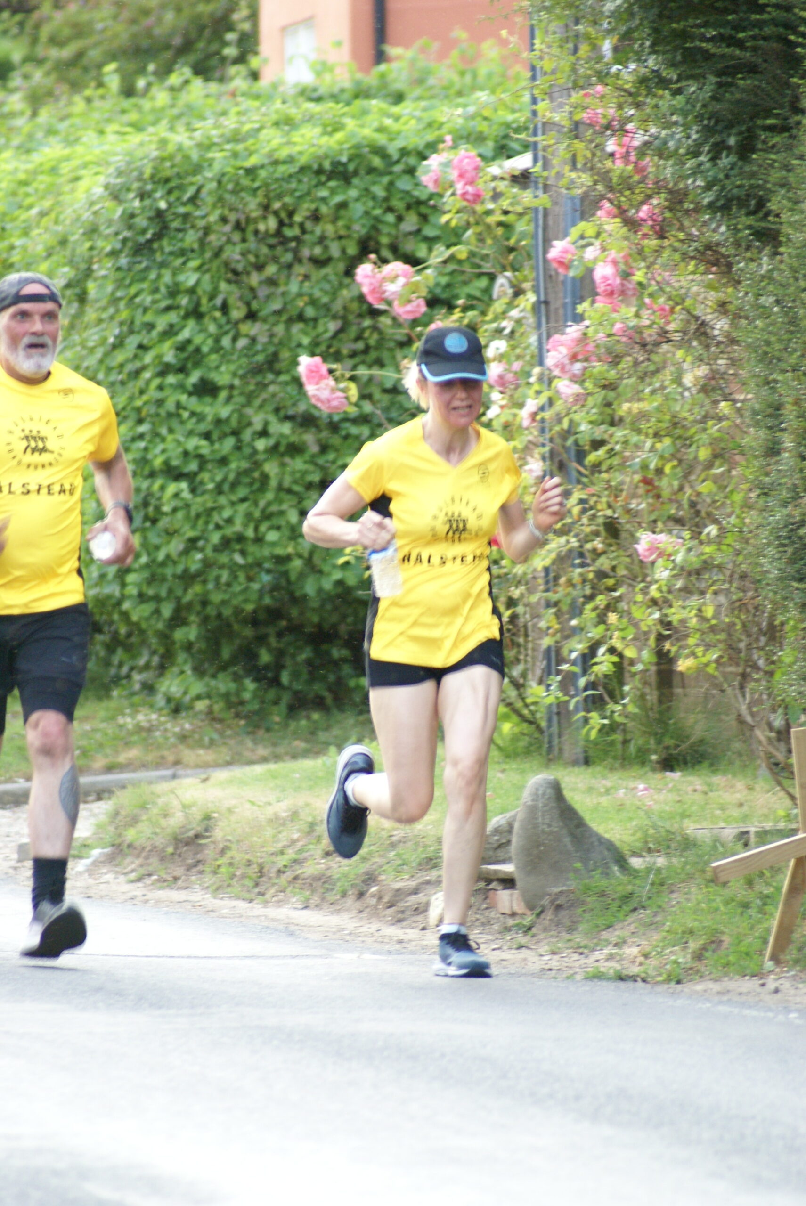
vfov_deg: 5.5
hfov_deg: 3.7
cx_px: 403
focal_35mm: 375
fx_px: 12571
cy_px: 603
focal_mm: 250
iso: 800
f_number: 5.6
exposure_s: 1/80
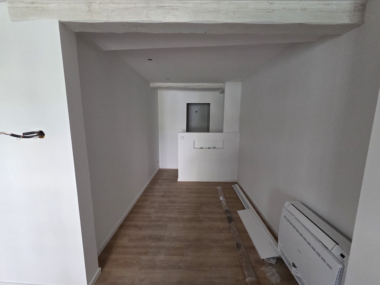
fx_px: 143
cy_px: 142
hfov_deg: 106.2
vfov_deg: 89.9
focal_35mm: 13
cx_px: 190
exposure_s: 1/50
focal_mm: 2.2
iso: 200
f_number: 2.2
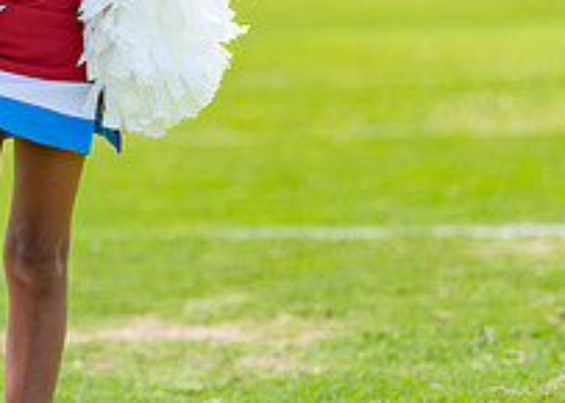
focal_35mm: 311
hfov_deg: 6.4
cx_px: -123
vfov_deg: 4.6
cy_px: -46
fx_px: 4990
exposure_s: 1/800
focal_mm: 102
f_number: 2.8
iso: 100
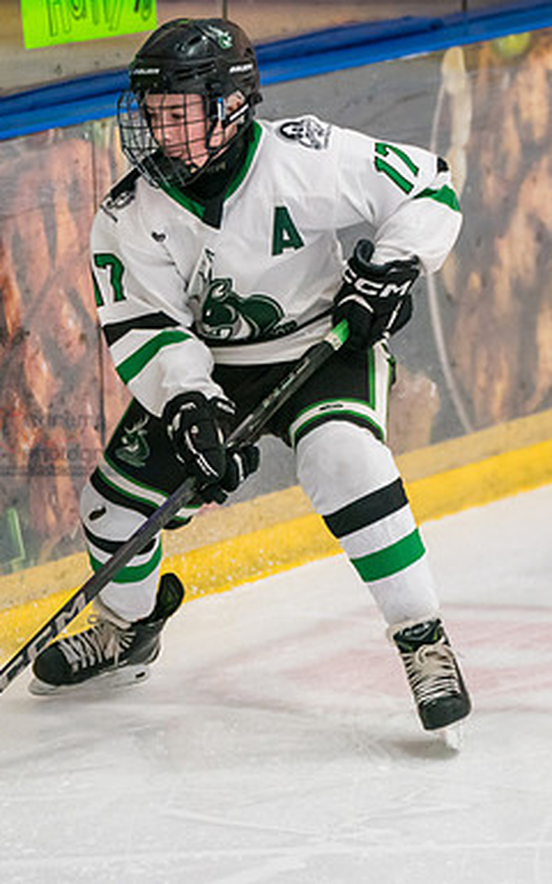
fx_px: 7654
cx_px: 210
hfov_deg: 4.1
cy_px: 368
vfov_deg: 6.6
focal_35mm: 318
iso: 3200
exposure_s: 1/1000
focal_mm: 166
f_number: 3.2
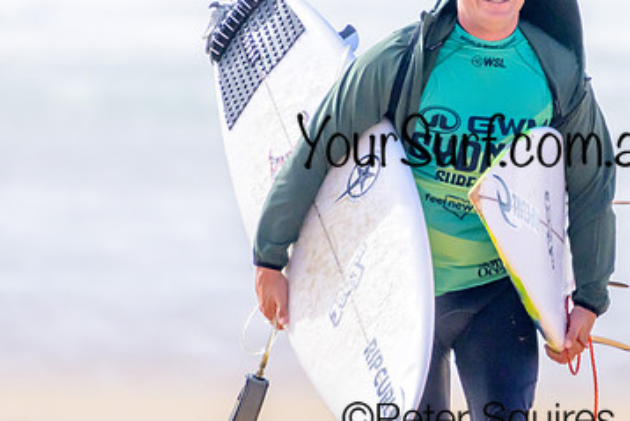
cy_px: 126
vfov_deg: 0.9
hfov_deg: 1.3
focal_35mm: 1540
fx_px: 26959
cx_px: 479
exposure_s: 1/2500
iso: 3200
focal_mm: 950
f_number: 11
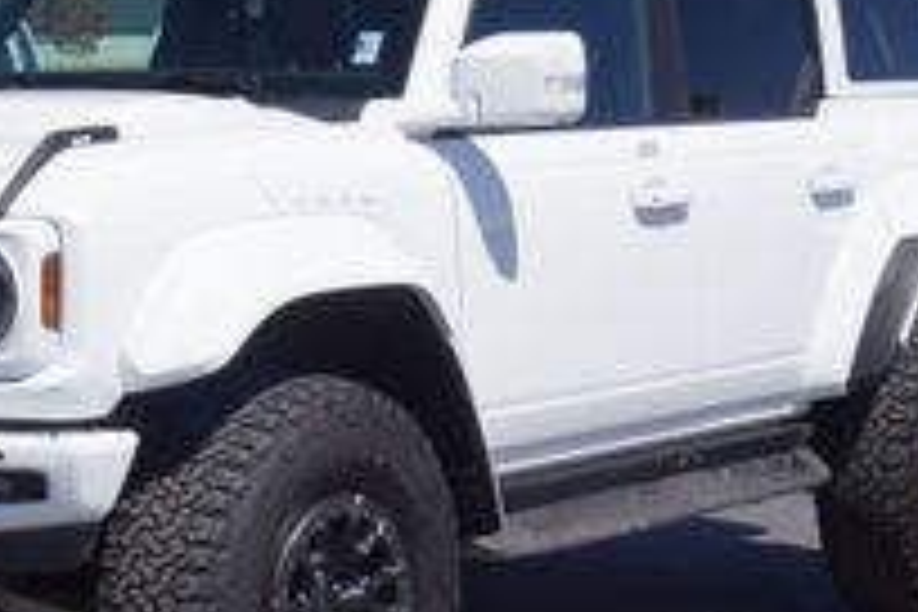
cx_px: 220
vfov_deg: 12.6
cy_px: 385
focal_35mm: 109
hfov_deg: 18.6
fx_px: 2779
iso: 100
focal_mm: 37
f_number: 9
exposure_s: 1/250
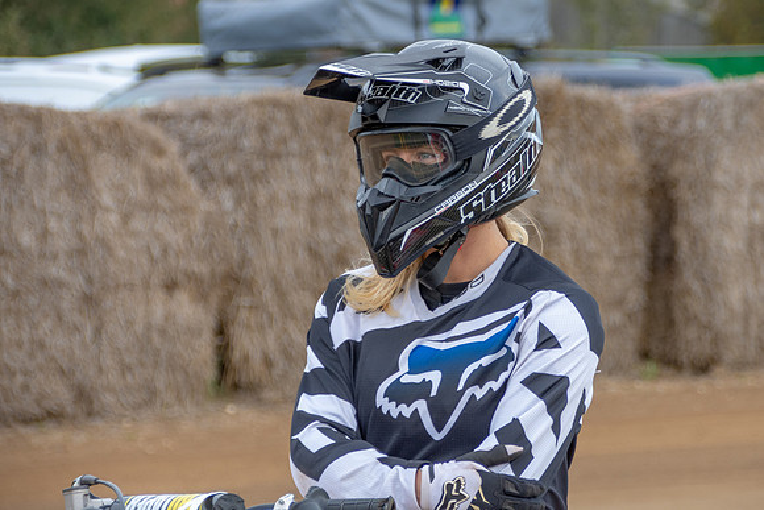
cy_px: 215
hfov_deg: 8.2
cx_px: 425
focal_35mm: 252
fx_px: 5341
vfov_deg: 5.5
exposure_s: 1/160
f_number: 6.3
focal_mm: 145
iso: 400
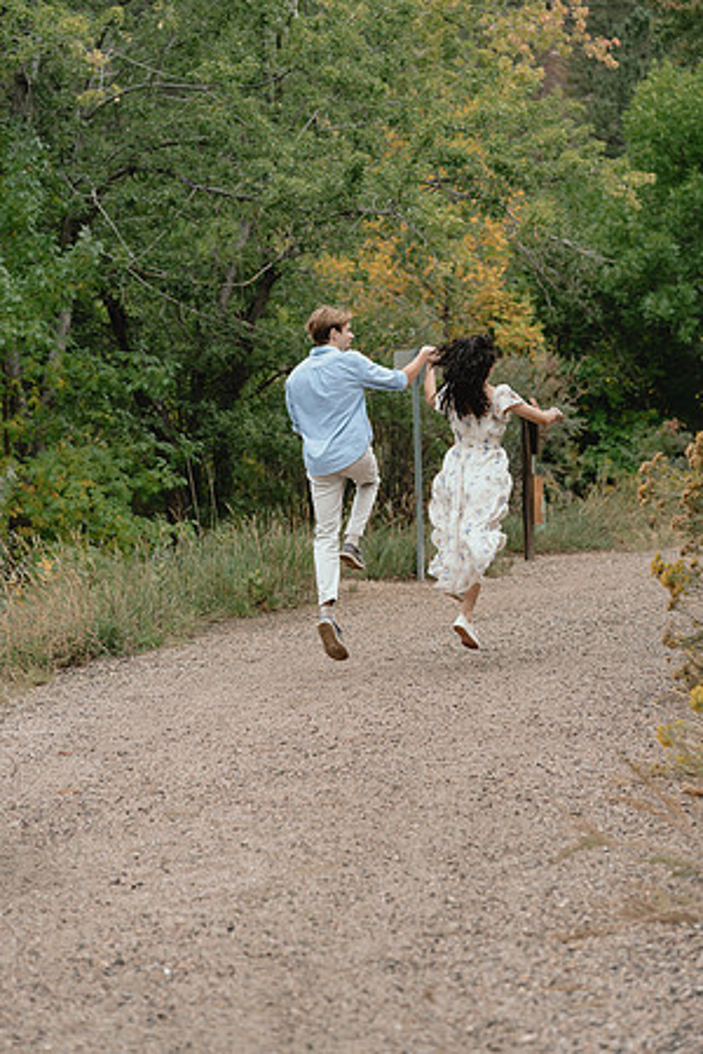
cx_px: 352
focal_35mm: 85
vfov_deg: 23.9
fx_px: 2490
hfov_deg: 16.1
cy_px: 527
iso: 250
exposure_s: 1/250
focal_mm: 85
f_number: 3.5
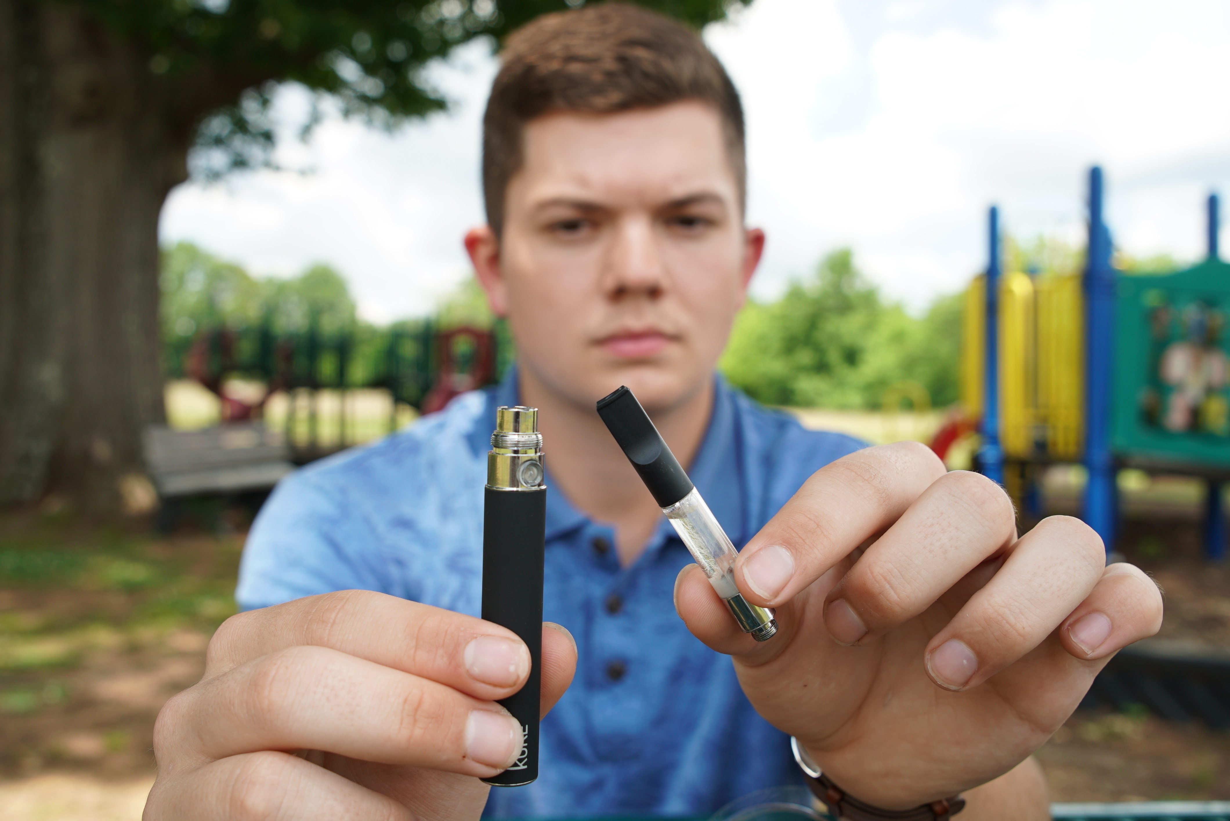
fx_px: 1333
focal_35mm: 39
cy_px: 410
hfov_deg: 49.5
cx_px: 615
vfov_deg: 34.3
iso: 100
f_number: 8
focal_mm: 39
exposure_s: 1/100
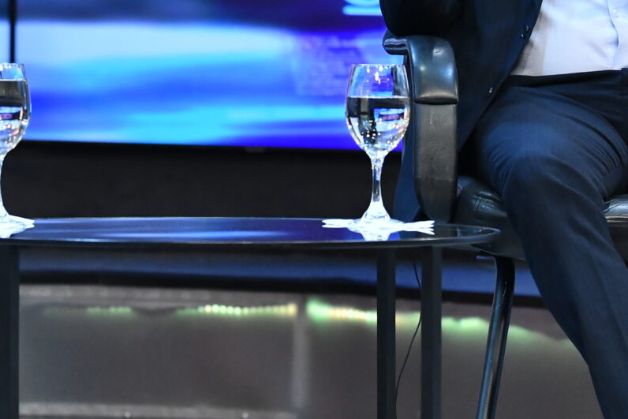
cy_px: -47
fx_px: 5496
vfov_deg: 4.4
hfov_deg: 6.5
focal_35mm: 315
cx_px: 140
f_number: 4
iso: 1600
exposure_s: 1/160
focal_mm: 98
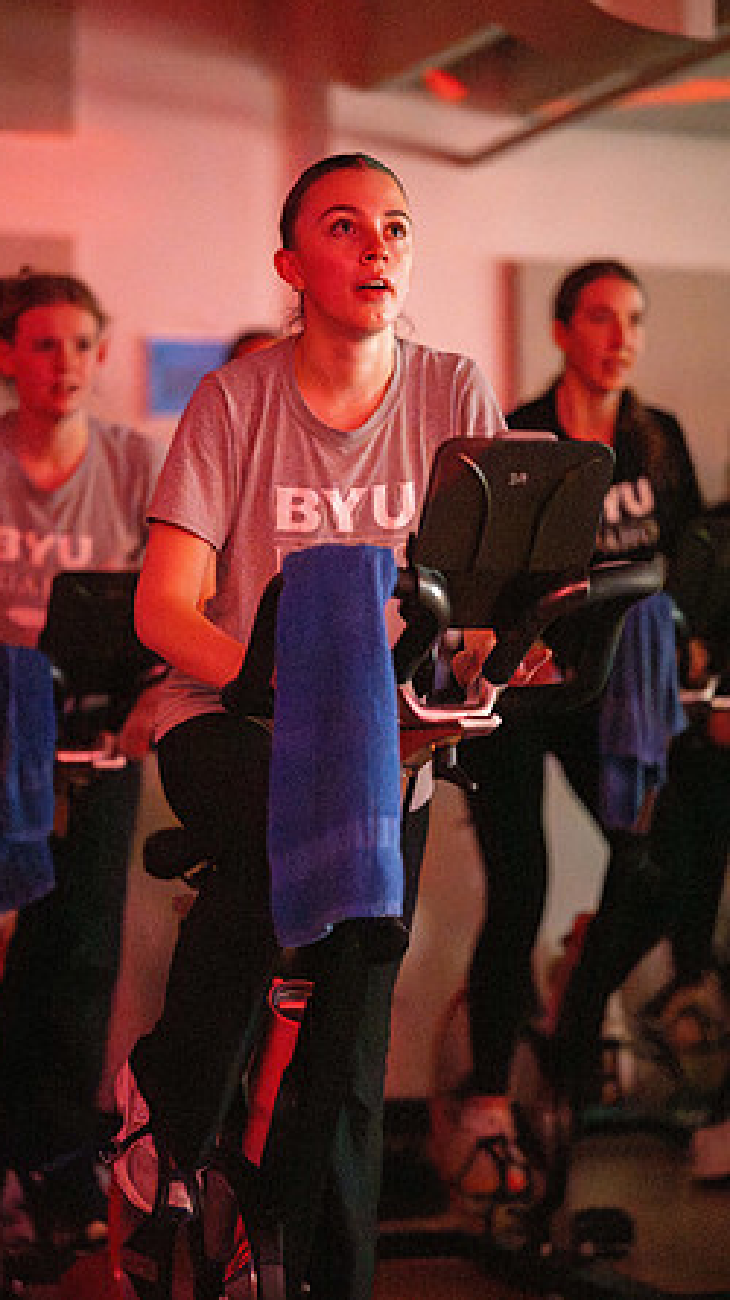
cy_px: 646
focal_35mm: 90
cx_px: 350
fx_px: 3100
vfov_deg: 23.7
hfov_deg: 13.4
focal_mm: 85
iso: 10000
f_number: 1.8
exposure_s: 1/250
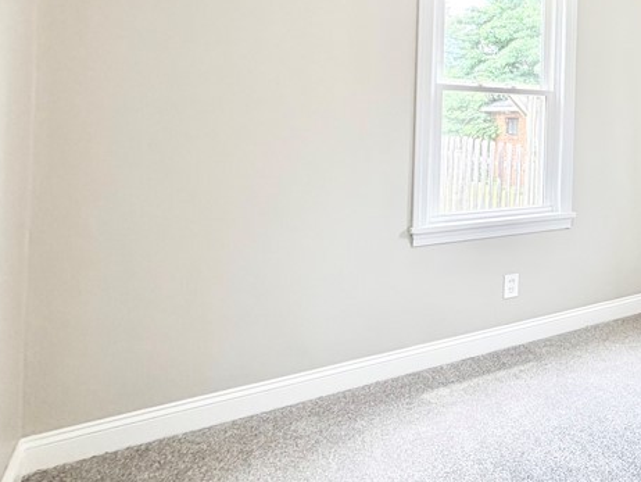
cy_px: 118
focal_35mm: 31
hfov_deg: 46.0
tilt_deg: -0.4
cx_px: 678
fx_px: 574
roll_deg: -1.0
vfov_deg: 43.9
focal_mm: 2.22
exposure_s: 1/120
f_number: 2.2
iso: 125
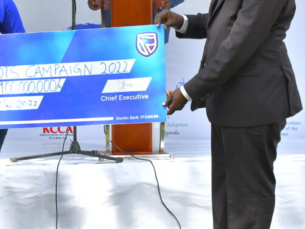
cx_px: 54
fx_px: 890
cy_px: 111
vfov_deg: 14.7
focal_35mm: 101
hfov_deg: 19.2
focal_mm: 30
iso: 800
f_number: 11
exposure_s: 1/160
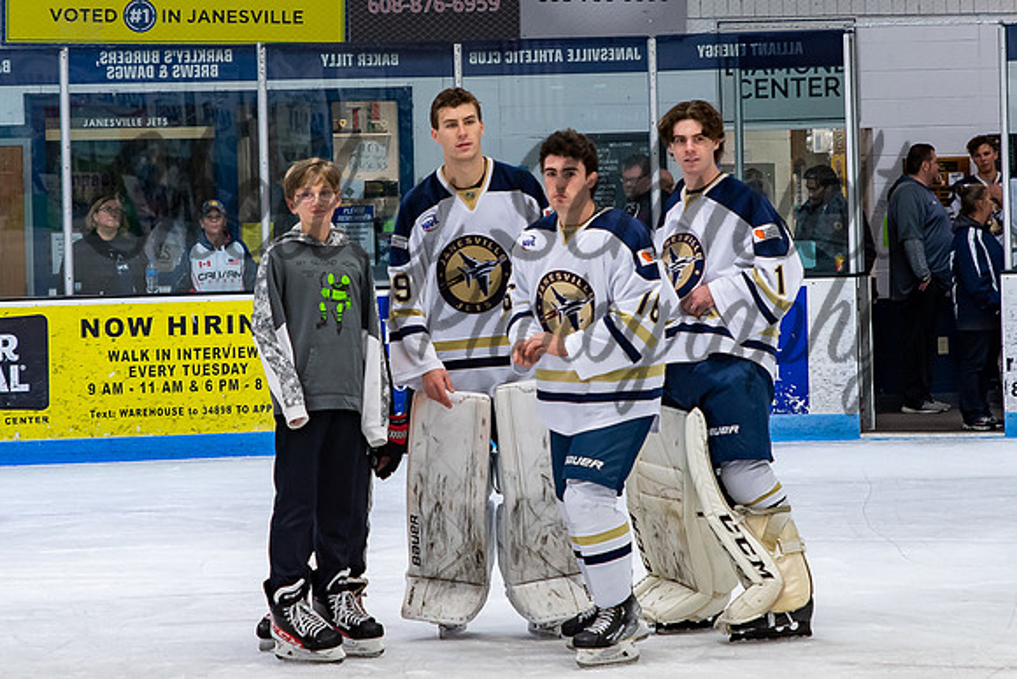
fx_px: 4805
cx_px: 511
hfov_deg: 12.1
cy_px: 263
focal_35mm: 170
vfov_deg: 8.1
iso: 400
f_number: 4
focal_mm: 70
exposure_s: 1/250
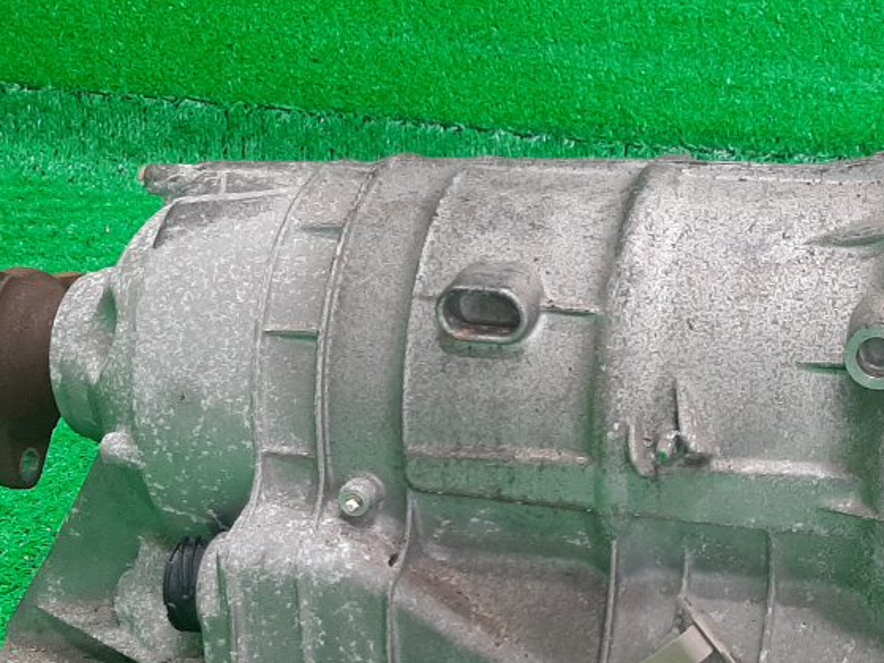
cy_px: 487
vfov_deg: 21.8
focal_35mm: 67
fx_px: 1711
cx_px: 781
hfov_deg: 28.0
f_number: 1.7
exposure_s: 1/50
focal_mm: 3.93
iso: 135
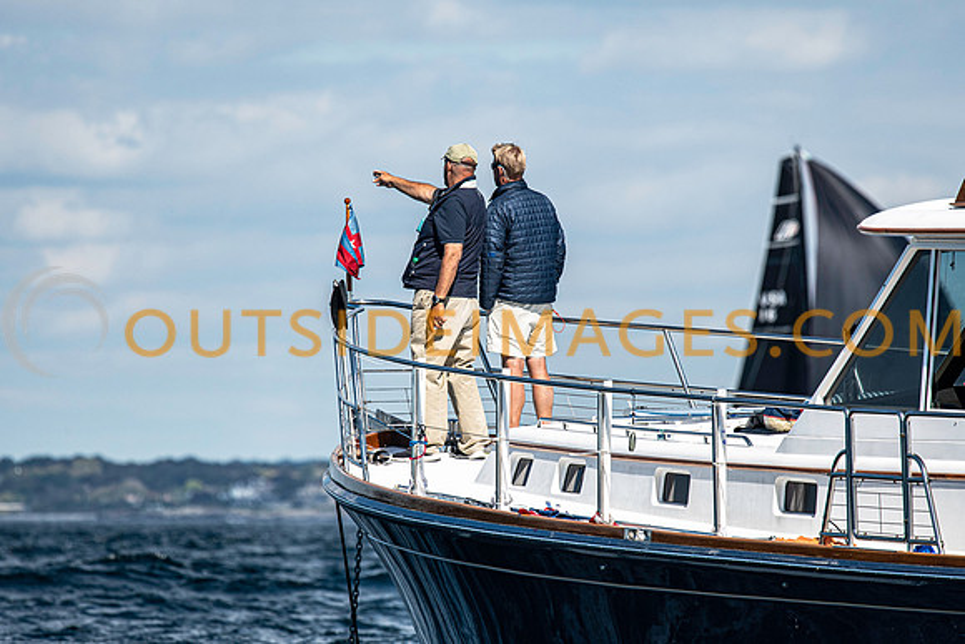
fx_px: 12381
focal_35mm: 462
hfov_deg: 4.5
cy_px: 322
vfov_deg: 3.0
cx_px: 482
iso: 320
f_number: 5
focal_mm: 300
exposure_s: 1/2500
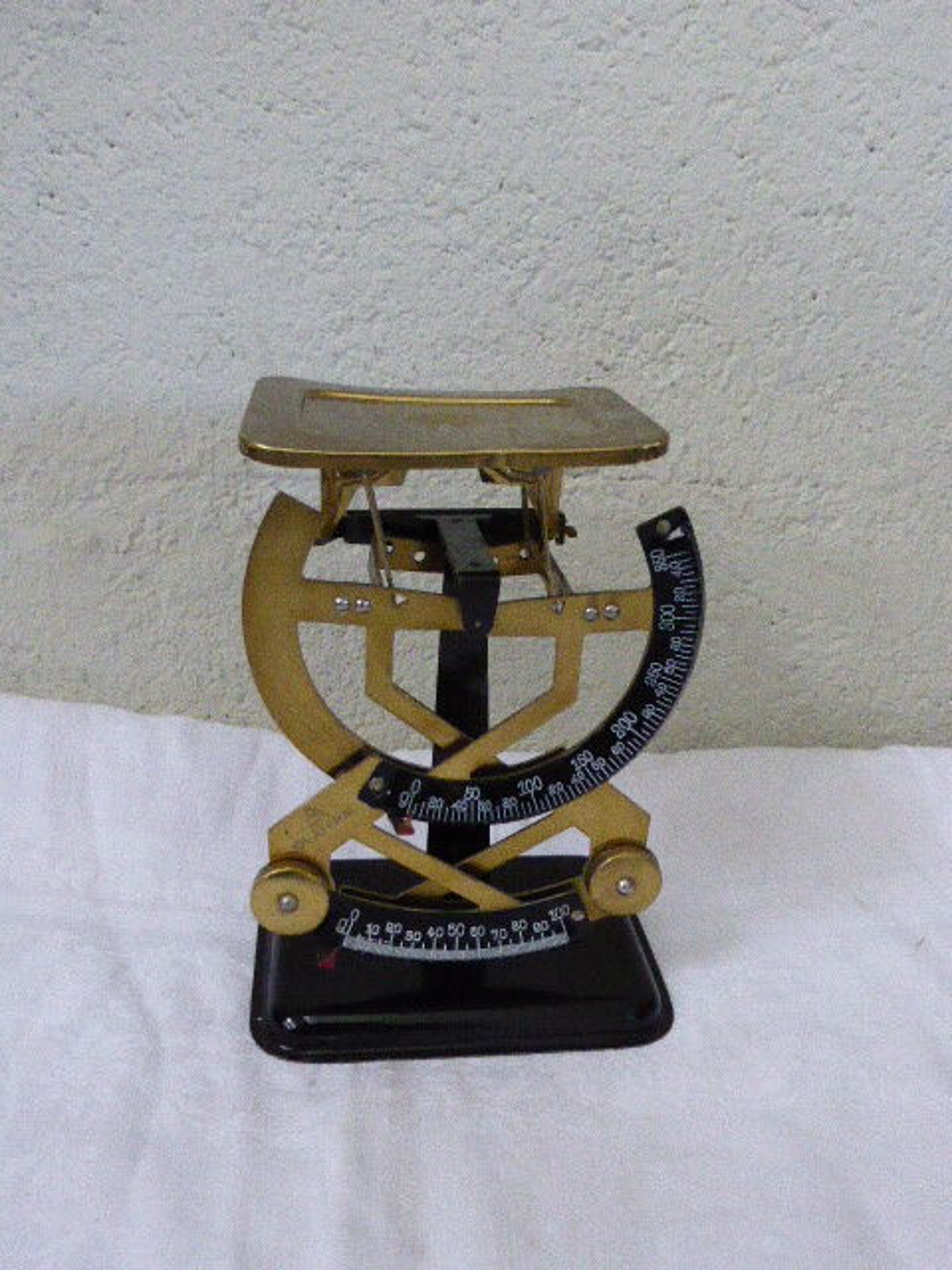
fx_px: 1137
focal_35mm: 31
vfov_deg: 58.4
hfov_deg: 45.4
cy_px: 635
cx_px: 476
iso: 1250
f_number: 3.6
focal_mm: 5.4
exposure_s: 1/250
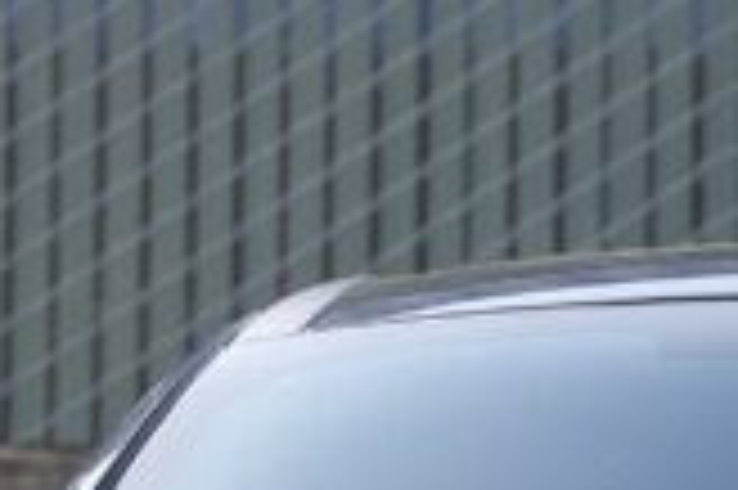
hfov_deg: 7.0
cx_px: 1098
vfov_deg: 4.7
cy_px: 620
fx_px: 5911
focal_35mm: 289
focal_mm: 46.1
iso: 320
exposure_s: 1/400
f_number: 2.8
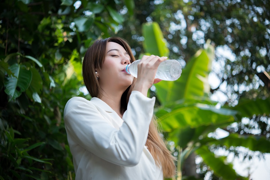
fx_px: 450
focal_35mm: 60
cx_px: 135
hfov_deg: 33.4
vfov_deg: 22.6
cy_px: 90
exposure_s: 1/800
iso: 400
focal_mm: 60
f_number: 2.8
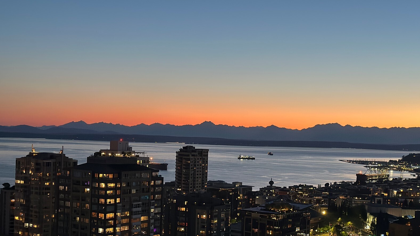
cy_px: 156
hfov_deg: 39.2
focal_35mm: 53
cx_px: 209
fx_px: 590
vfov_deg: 22.5
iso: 640
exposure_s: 1/40
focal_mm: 6.86
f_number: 1.78
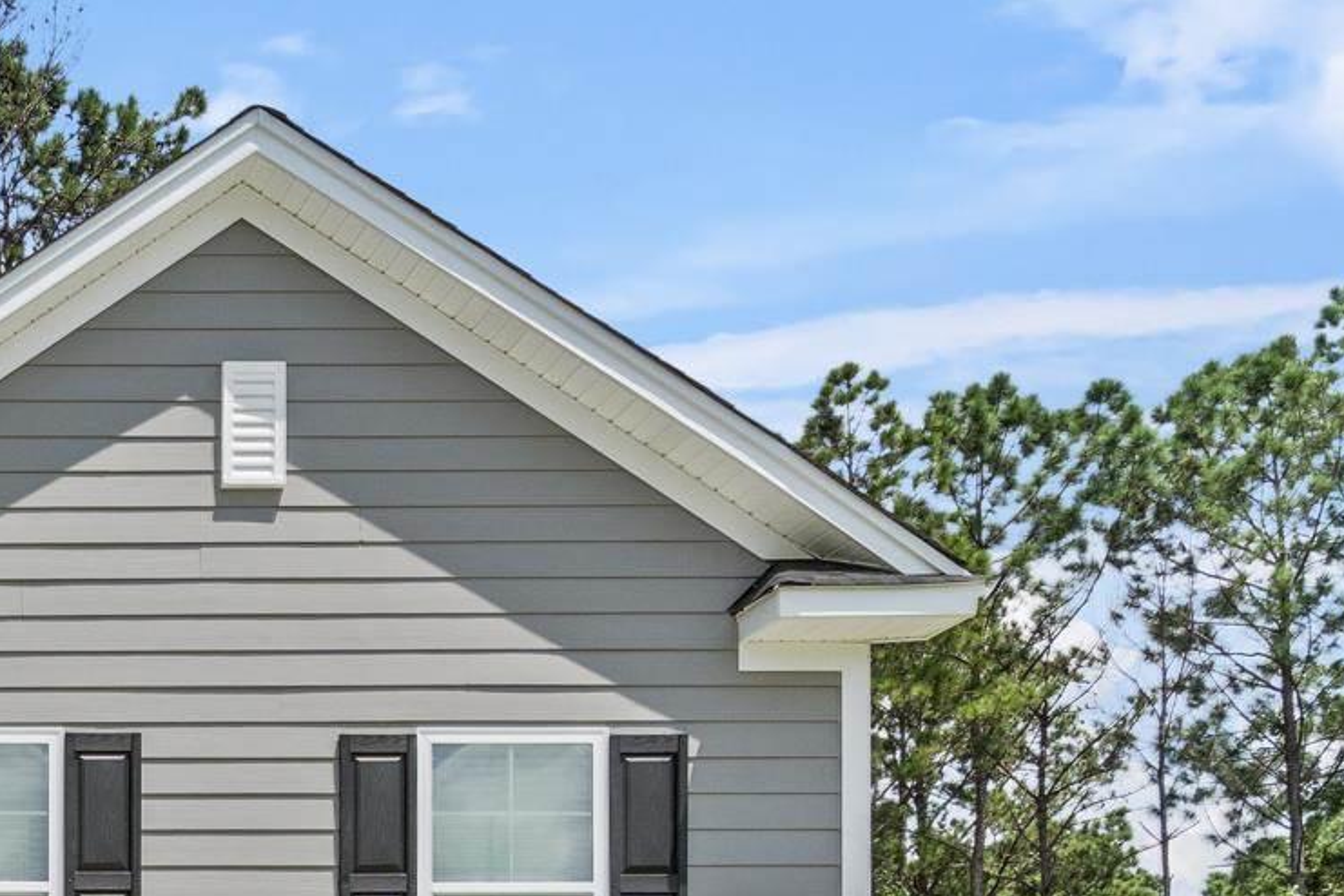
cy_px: 1307
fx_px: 2079
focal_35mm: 56
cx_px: -377
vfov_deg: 21.0
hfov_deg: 29.3
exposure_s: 1/800
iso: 200
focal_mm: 11
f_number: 6.3
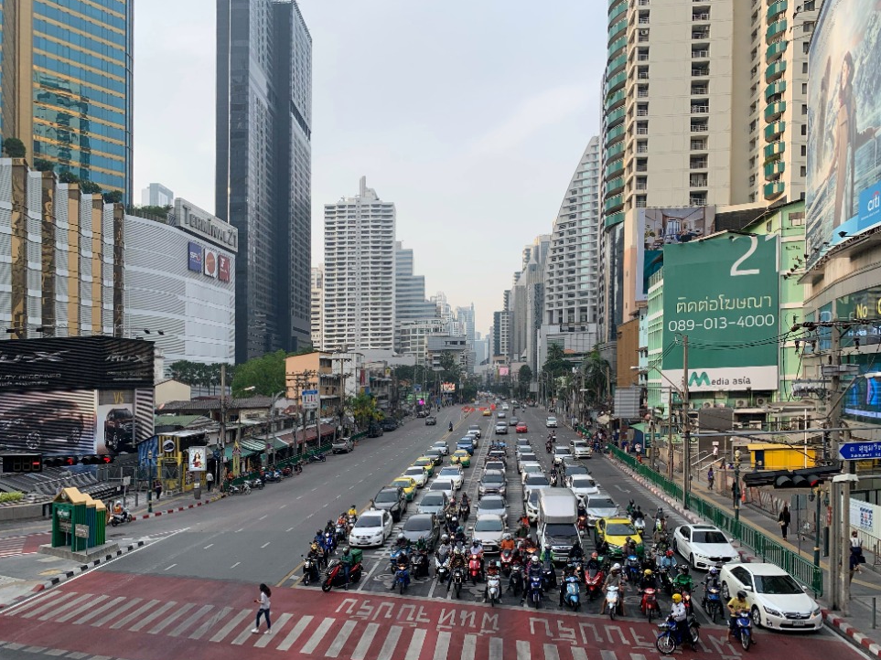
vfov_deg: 51.3
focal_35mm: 27
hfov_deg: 65.3
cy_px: 340
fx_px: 687
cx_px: 446
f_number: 1.8
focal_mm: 4.25
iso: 25
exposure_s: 1/771
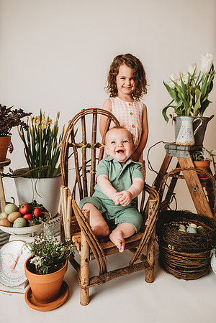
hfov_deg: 53.1
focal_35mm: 24
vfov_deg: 73.7
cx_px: 108
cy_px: 162
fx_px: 216
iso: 100
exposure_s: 1/160
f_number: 4
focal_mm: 24
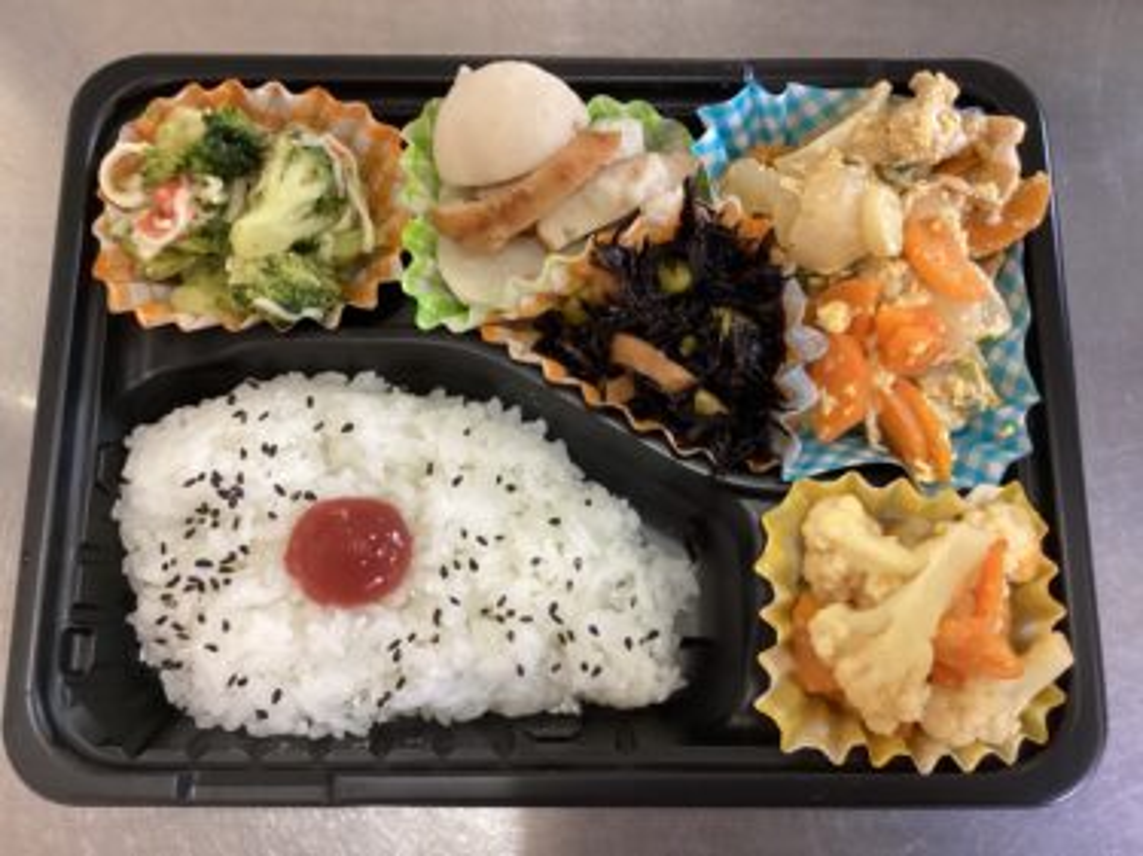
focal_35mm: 31
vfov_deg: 45.4
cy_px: 428
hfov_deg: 58.4
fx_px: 1023
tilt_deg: -78.5
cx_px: 572
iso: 250
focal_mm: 3.3
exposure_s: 1/33
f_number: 2.4
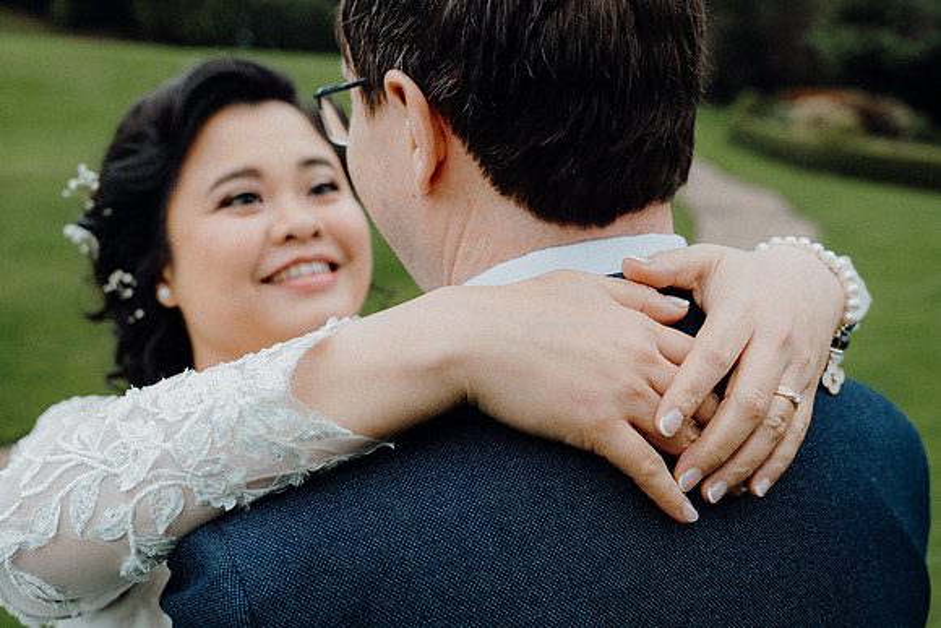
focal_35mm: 45
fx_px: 1176
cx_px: 470
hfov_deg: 43.6
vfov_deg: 29.9
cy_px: 314
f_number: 3.5
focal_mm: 30
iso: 640
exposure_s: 1/160
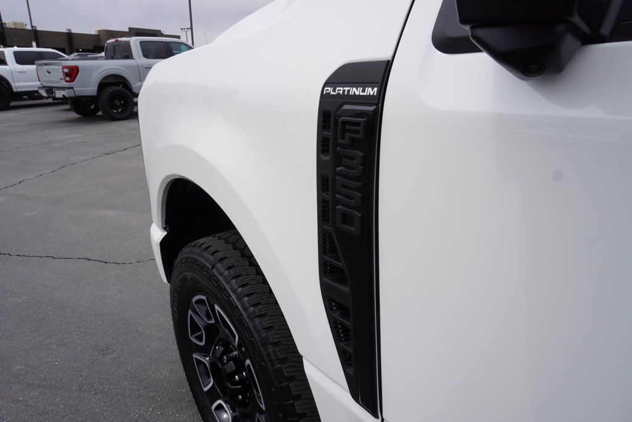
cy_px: 211
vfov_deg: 53.2
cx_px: 316
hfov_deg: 73.7
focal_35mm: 24
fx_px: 422
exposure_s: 1/160
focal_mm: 16
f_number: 10
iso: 100
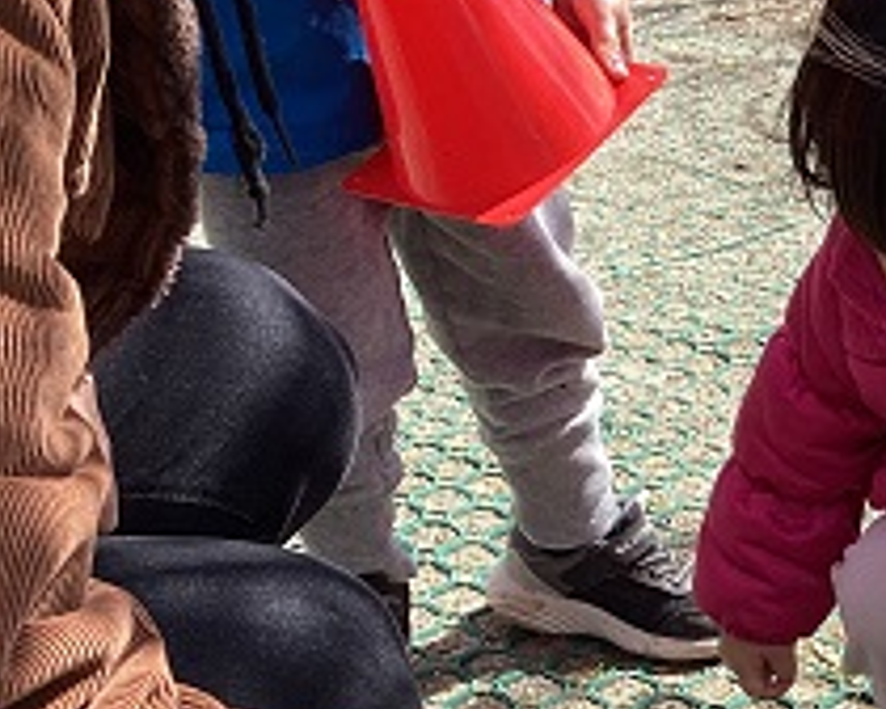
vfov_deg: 15.7
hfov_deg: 18.9
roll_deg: +2.2
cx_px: 1051
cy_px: 734
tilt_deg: -36.8
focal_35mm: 96
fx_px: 2517
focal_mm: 3.3
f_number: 2.4
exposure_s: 1/554
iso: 25
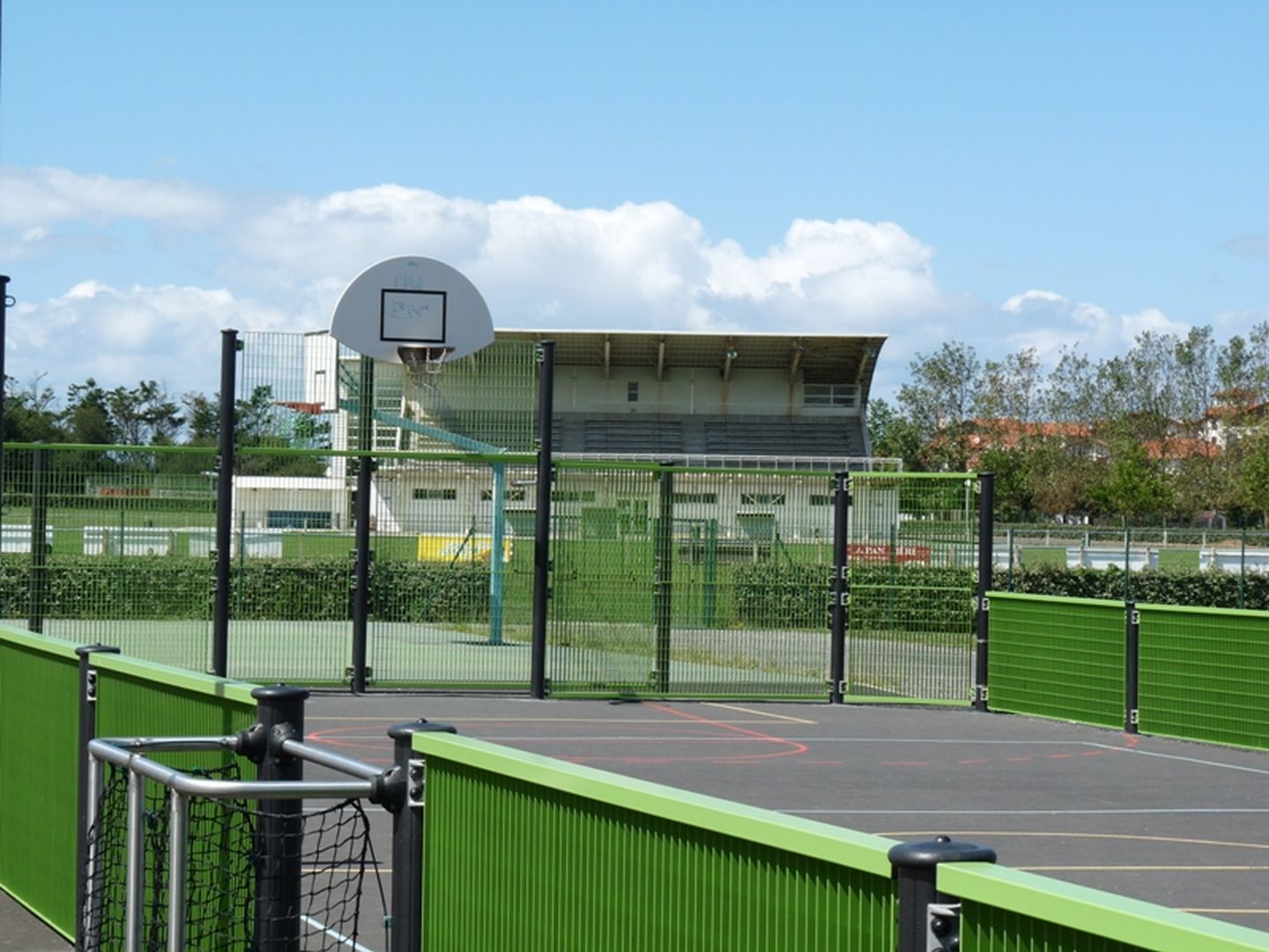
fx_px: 3446
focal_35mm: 94
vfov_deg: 15.7
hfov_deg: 20.9
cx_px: 634
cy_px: 476
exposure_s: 1/400
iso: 100
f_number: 5.6
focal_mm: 16.7
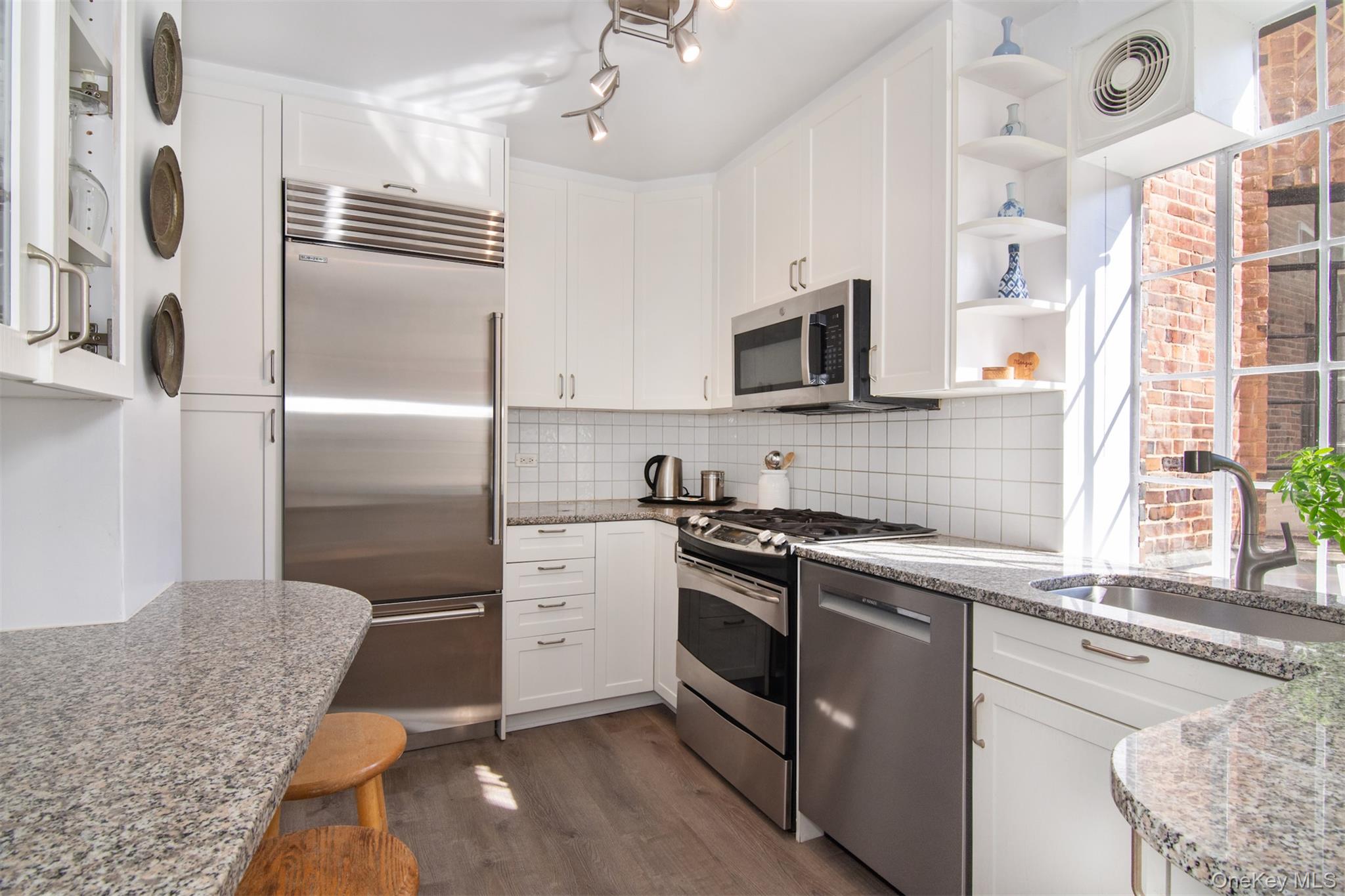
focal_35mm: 16
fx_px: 616
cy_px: 448
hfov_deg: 95.0
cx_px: 672
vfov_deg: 72.0
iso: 640
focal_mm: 11
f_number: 11
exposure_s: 1/60
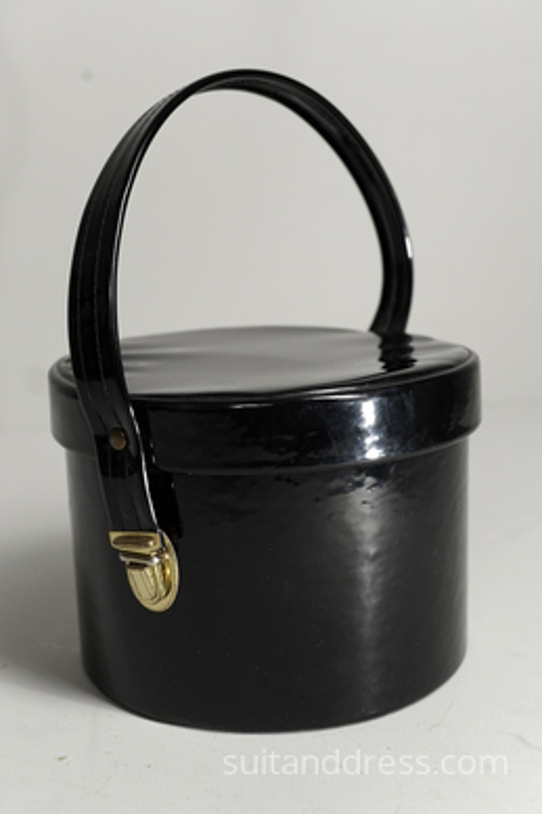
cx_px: 271
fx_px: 1085
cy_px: 407
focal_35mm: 48
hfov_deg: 28.1
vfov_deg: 41.1
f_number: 4.5
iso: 400
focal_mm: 32
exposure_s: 1/100
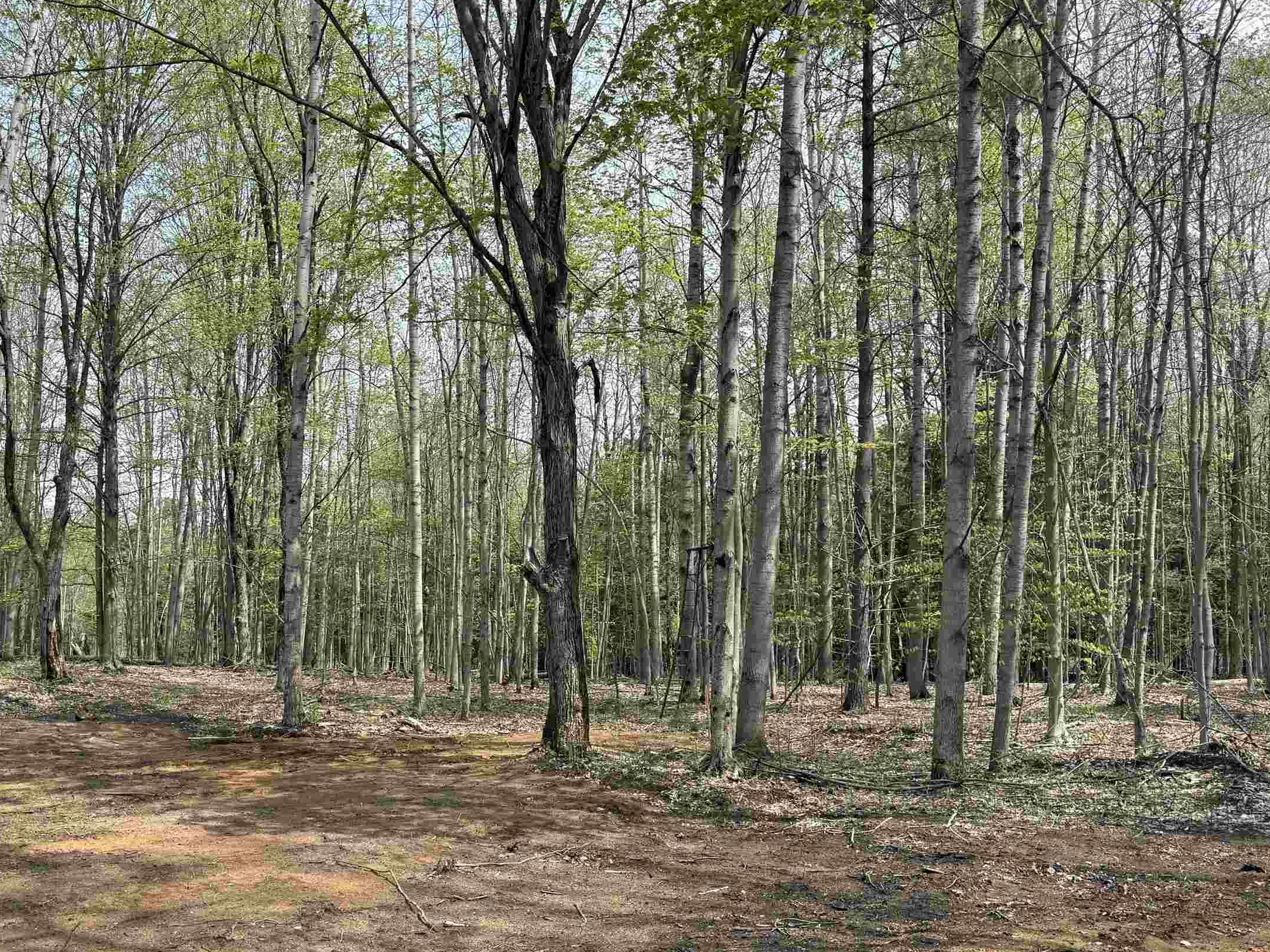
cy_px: 583
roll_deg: +0.7
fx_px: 1247
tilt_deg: +3.9
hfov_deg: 53.1
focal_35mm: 34
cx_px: 442
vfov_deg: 41.6
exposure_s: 1/1653
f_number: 1.78
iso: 80
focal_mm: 6.76
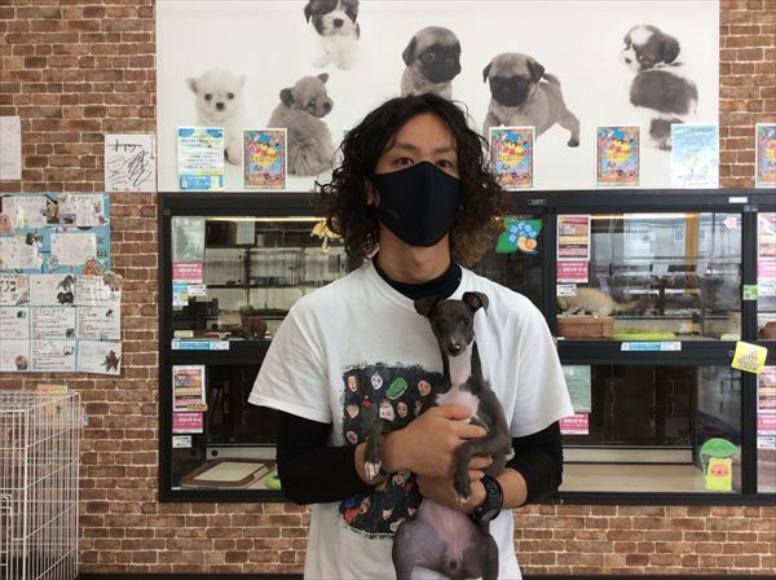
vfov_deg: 44.0
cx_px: 388
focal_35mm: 32
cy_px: 290
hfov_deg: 56.9
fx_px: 716
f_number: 2.4
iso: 40
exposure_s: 1/60
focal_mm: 3.3
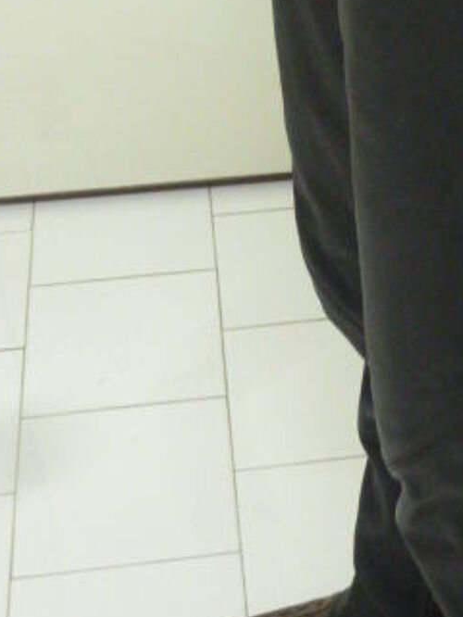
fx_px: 1568
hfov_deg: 16.5
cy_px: 107
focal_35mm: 88
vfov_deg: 21.9
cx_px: 438
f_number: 3.7
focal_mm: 7.3
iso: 800
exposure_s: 1/15
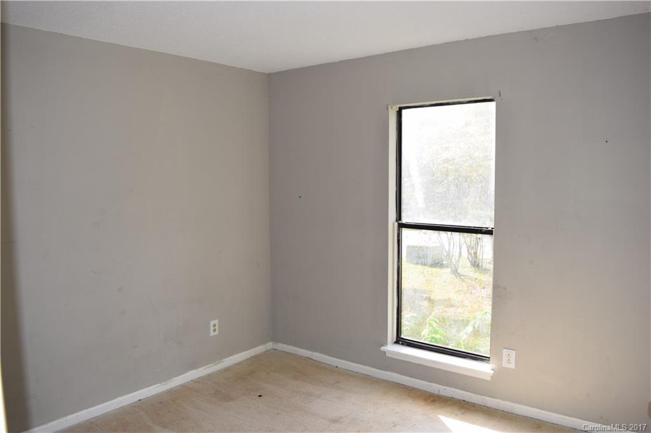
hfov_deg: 67.4
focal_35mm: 27
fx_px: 488
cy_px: 216
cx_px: 326
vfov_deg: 47.9
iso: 180
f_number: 5.6
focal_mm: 18
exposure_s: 1/125
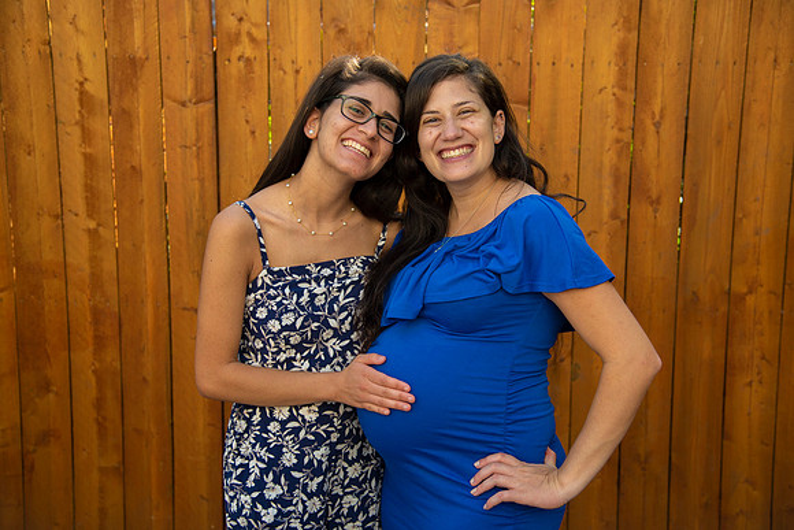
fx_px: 1059
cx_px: 397
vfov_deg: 28.1
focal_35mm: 48
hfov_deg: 41.1
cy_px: 265
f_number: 4
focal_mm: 48
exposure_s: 1/320
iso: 125
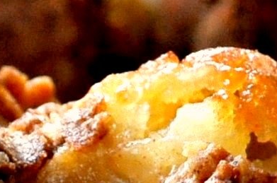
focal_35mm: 593
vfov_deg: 2.3
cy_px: 319
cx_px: -171
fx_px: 4550
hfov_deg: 3.5
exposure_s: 1/50
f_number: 5.6
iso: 800
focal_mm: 55
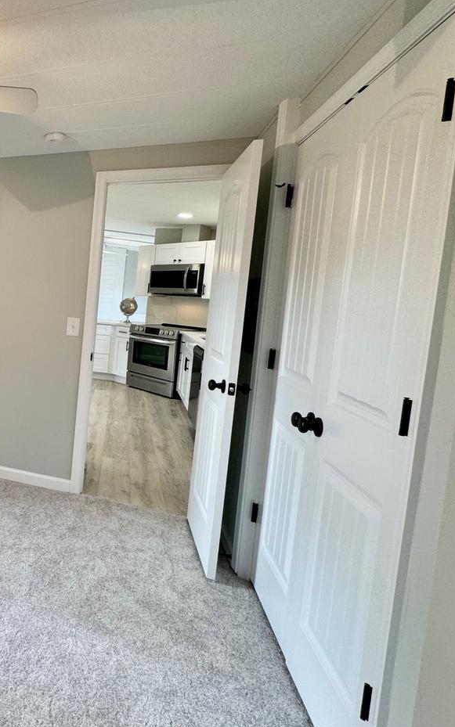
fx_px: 456
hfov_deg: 38.6
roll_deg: -2.8
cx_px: -94
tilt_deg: -5.8
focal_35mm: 23
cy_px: 320
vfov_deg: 76.8
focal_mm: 2.22
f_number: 2.2
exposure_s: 1/120
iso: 125
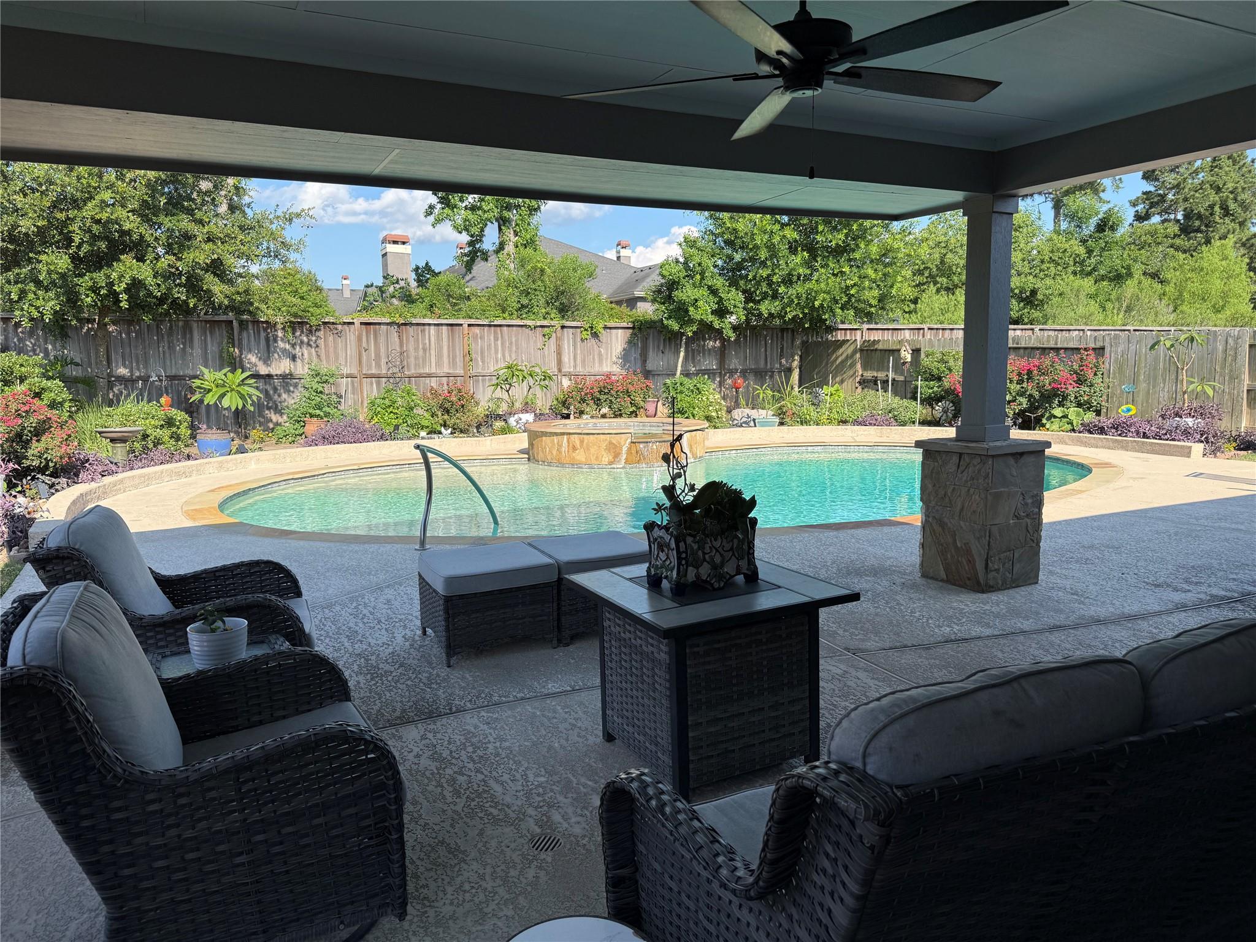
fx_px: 871
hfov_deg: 71.6
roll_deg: +1.1
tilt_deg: -6.0
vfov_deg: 56.8
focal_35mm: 24
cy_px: 471
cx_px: 628
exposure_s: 1/1855
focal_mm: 6.76
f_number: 1.78
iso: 80
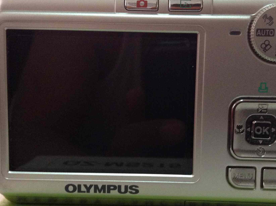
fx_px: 414
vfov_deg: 27.9
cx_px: 153
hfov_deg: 36.8
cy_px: 117
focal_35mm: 52
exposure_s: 1/24
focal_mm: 3.3
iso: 160
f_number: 2.4
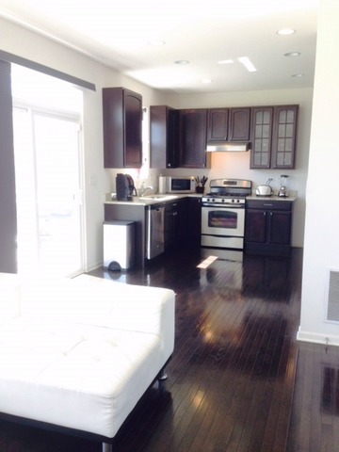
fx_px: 431
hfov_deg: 42.9
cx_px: 170
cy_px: 226
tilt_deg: -5.3
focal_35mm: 33
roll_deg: -1.9
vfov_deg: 55.4
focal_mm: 4.12
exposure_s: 1/40
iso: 50
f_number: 2.4
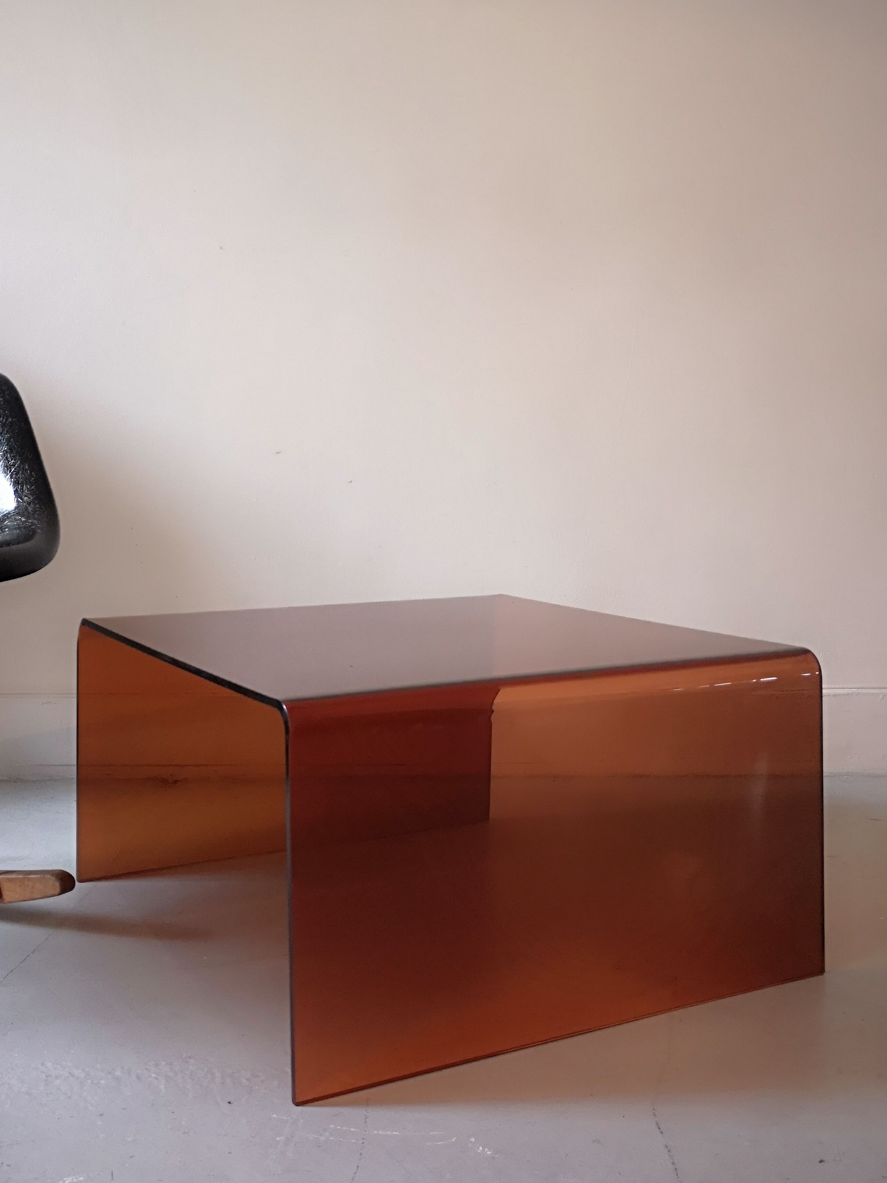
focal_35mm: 39
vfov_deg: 47.8
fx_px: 1333
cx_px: 382
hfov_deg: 36.8
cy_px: 546
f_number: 1.8
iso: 320
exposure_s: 1/33.3
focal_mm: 3.95
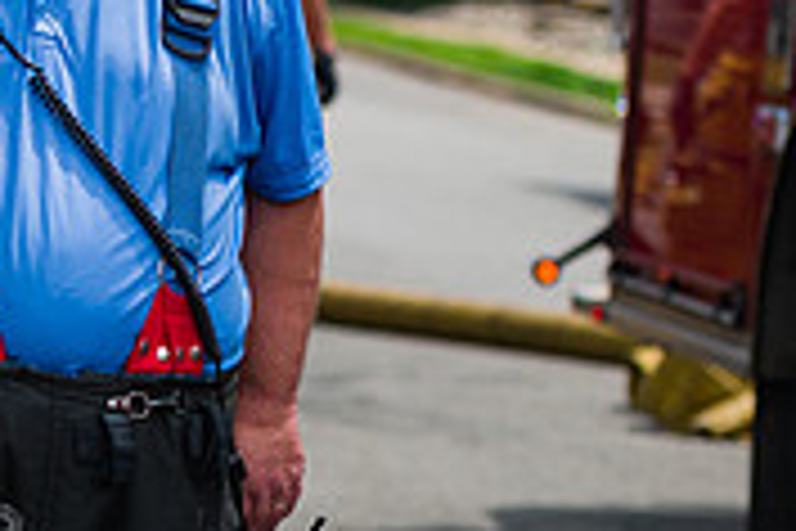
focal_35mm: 269
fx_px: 5947
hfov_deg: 7.6
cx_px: 99
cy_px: -14
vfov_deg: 5.1
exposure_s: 1/2500
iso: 200
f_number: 3.2
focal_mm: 82
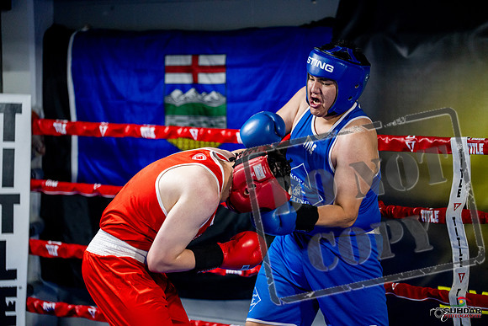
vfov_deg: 12.3
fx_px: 1505
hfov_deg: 18.4
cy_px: 163
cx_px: 244
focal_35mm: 111
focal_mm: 111
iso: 4000
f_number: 2
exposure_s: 1/1000
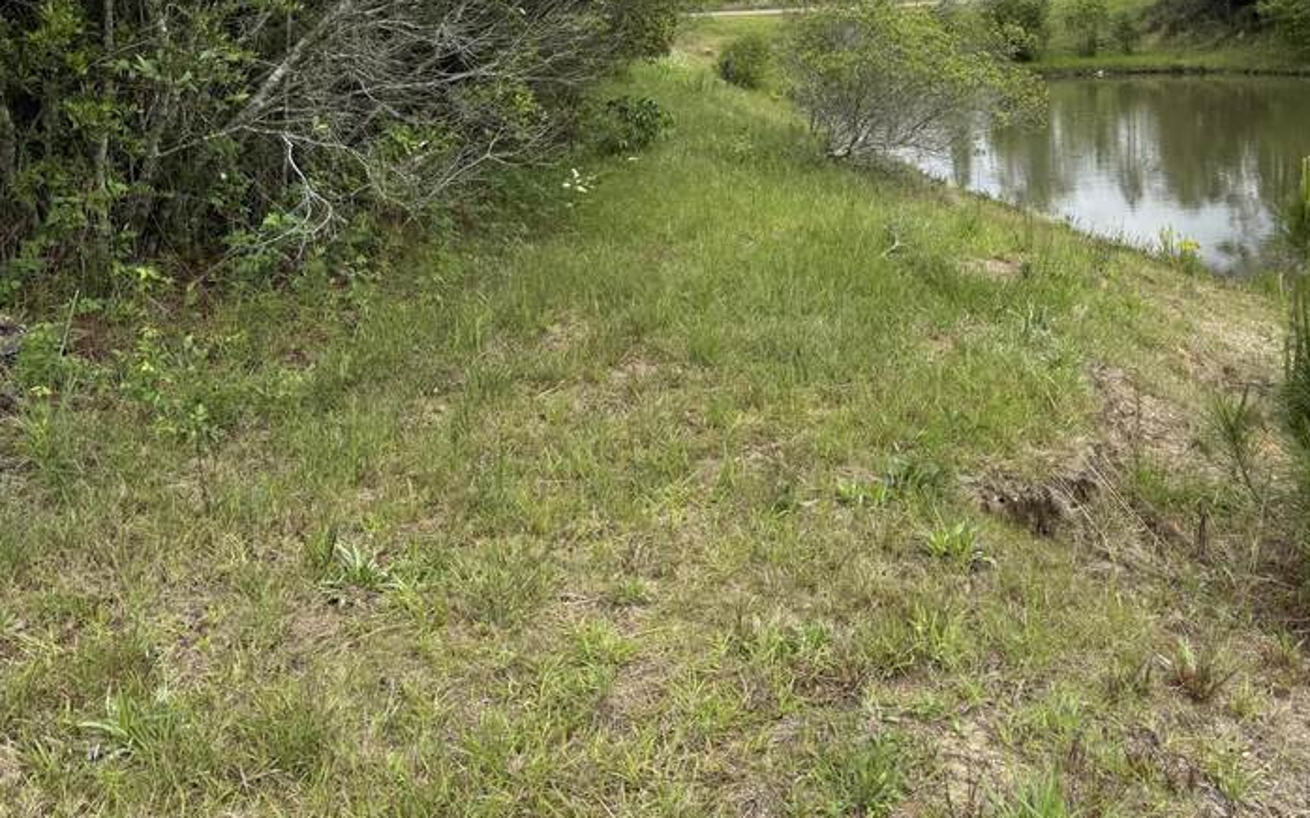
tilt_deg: -6.9
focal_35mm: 35
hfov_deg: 55.3
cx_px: 674
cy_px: 141
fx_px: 1249
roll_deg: +2.2
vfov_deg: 34.9
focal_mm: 6.76
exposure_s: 1/1597
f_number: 1.78
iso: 80
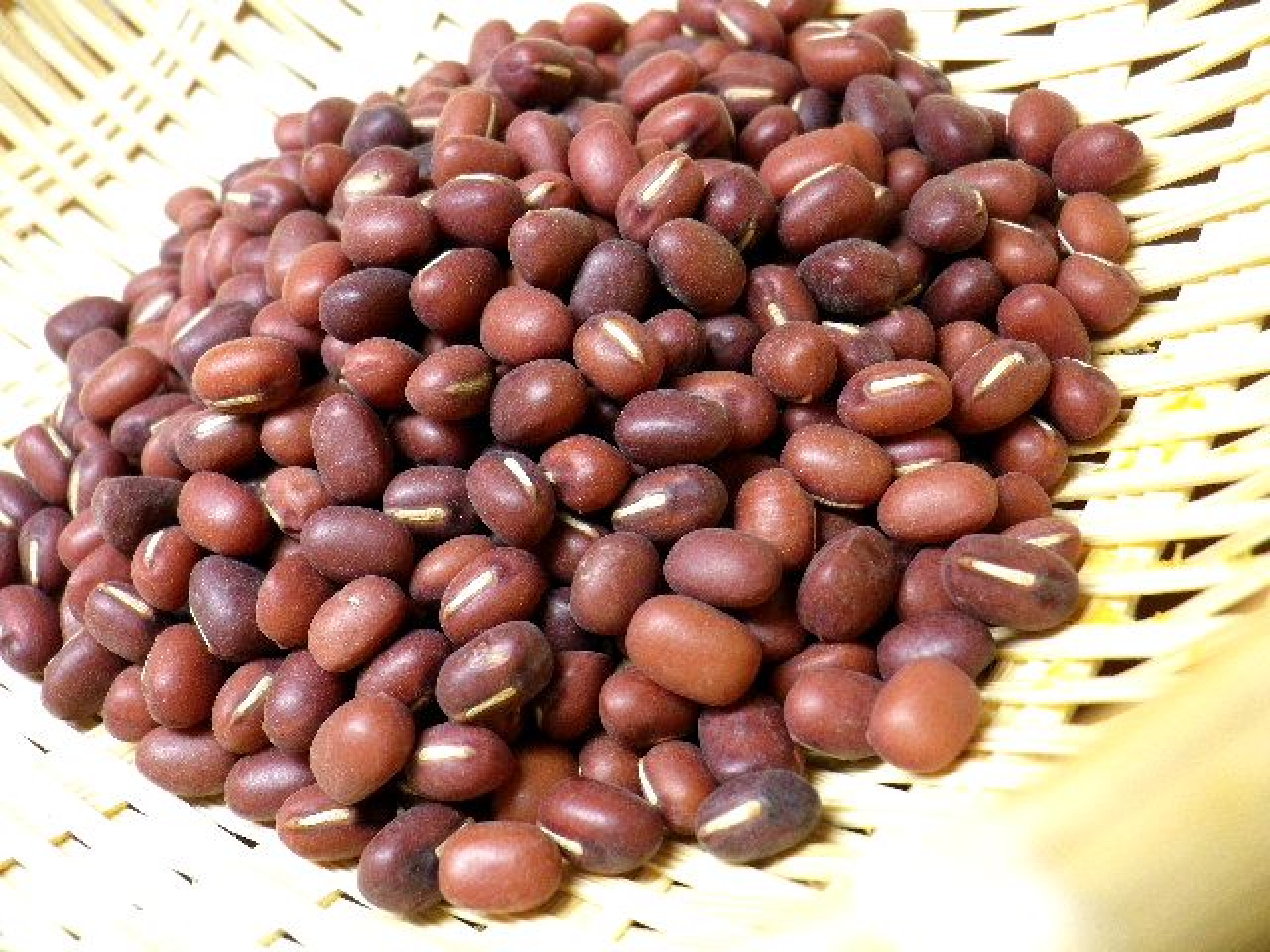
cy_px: 476
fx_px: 1504
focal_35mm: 41
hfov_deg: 45.8
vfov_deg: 35.1
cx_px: 635
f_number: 3.9
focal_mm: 7.3
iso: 160
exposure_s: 1/50
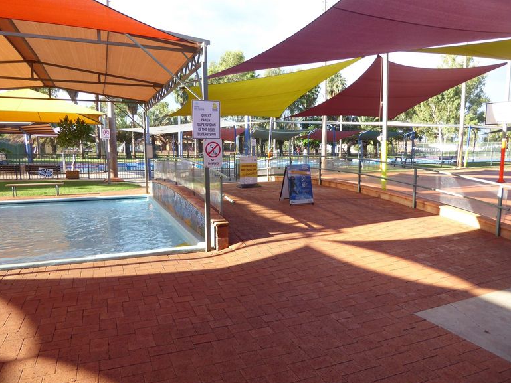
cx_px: 257
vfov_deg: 53.1
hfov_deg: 67.3
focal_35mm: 26
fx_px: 384
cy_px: 198
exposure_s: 1/160
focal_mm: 4.3
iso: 80
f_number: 3.3
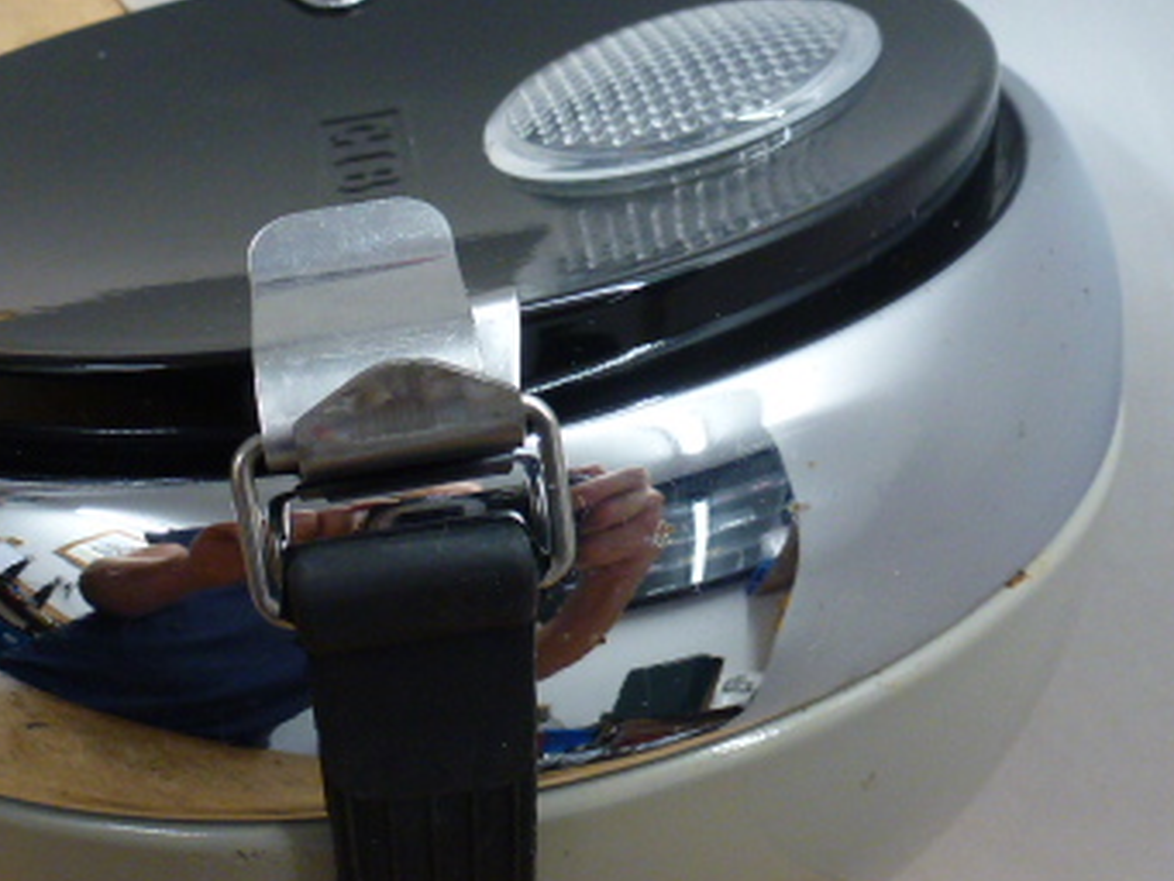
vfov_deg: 31.9
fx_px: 1527
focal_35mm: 45
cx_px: 399
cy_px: 599
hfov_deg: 41.6
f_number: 3.3
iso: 250
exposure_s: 1/60
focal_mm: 4.3
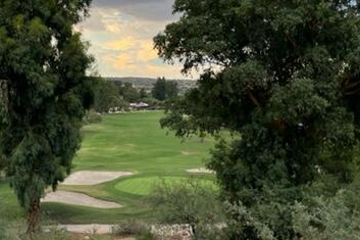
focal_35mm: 49
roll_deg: -1.3
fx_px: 490
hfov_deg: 39.5
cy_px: 98
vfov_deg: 27.4
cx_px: 99
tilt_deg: -2.3
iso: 50
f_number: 1.6
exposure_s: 1/457
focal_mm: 5.1
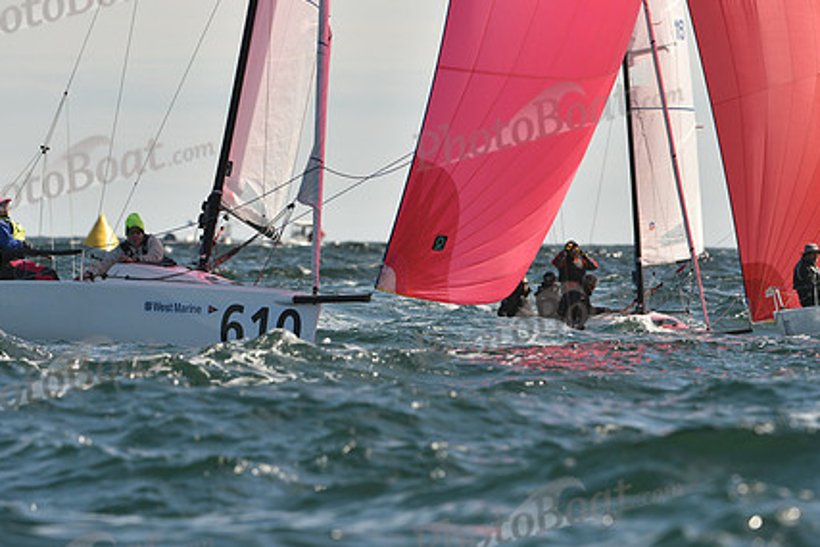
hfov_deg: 4.3
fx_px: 10822
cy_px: 249
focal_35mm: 475
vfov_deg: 2.9
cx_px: 315
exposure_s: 1/1250
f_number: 6.3
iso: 250
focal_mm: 350
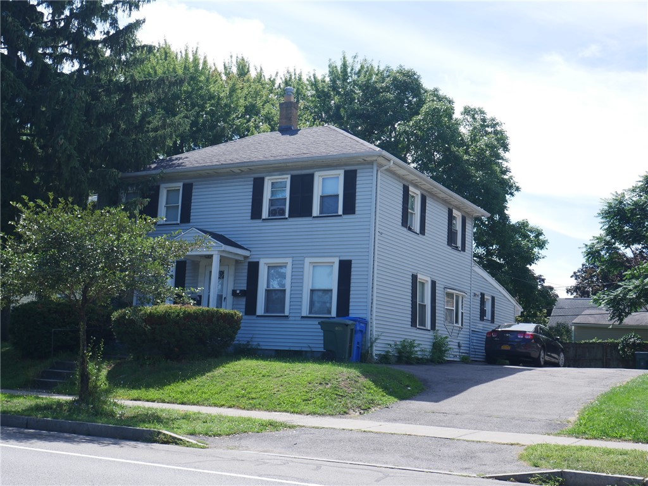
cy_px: 243
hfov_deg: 42.9
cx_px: 324
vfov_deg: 32.9
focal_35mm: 44
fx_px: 824
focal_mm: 22
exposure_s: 1/250
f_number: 8
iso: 200
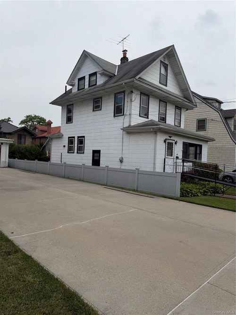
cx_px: 118
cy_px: 158
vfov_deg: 71.6
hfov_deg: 56.8
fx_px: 218
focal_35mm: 24
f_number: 1.78
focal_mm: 6.76
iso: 80
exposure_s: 1/7353
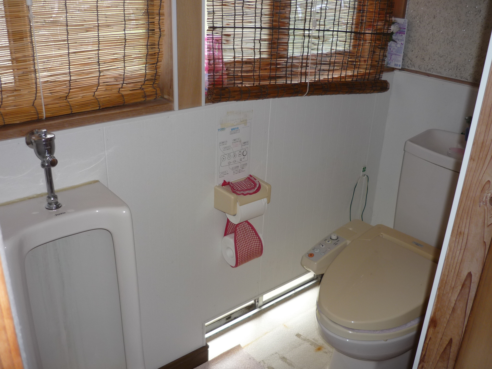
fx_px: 469
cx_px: 246
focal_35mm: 33
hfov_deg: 55.4
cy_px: 184
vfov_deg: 42.9
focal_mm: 5.5
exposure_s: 1/30
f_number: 2.8
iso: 100
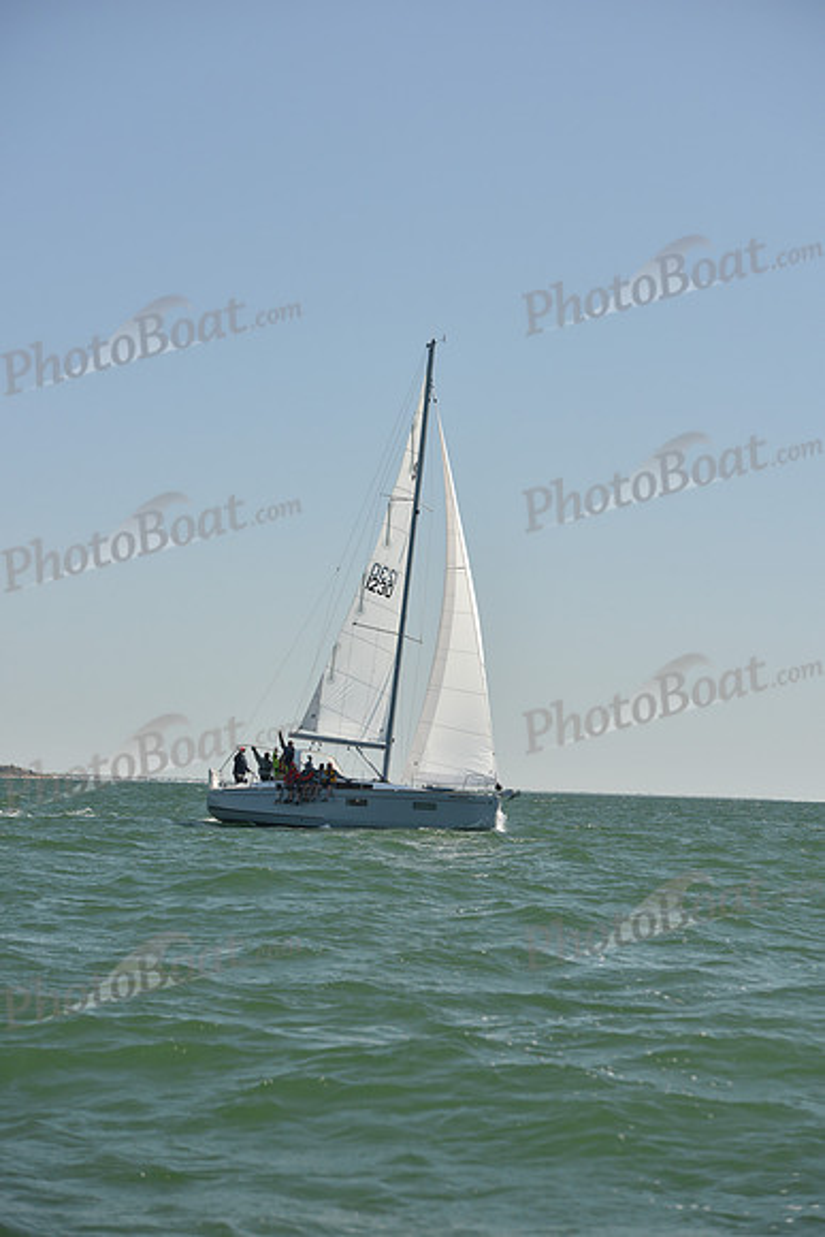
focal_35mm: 98
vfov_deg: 20.8
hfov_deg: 14.0
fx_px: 3366
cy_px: 618
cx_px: 412
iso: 250
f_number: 5
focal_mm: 98
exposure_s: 1/800
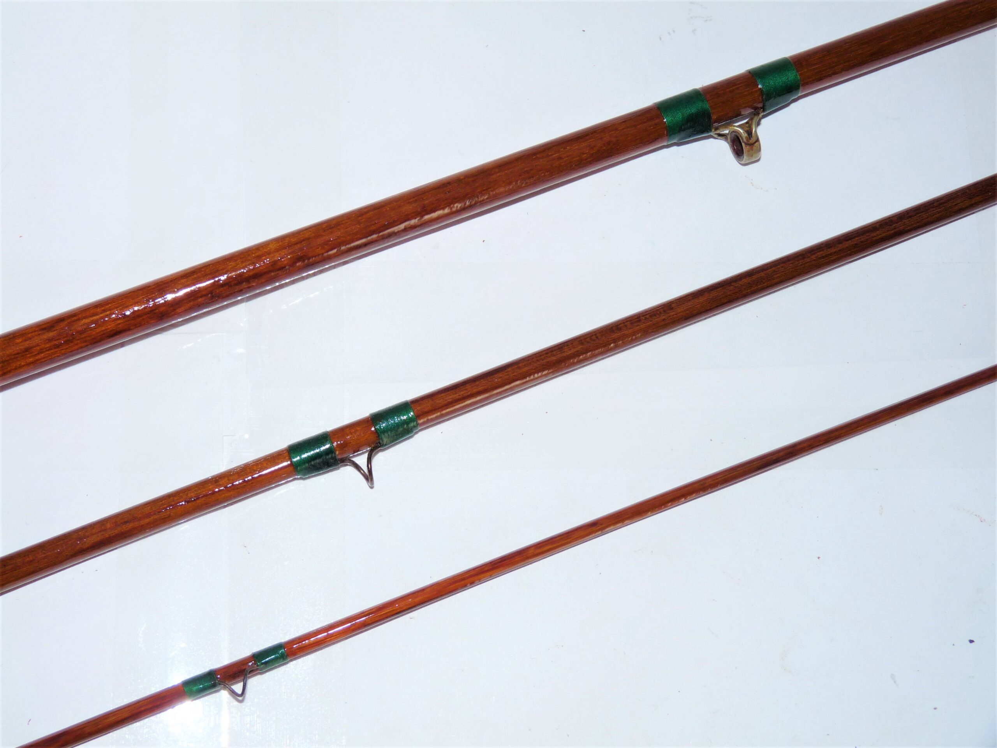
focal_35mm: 59
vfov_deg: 24.8
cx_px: 498
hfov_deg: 32.7
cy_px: 374
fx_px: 1699
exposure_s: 1/30
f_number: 3.2
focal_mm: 10.4
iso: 100
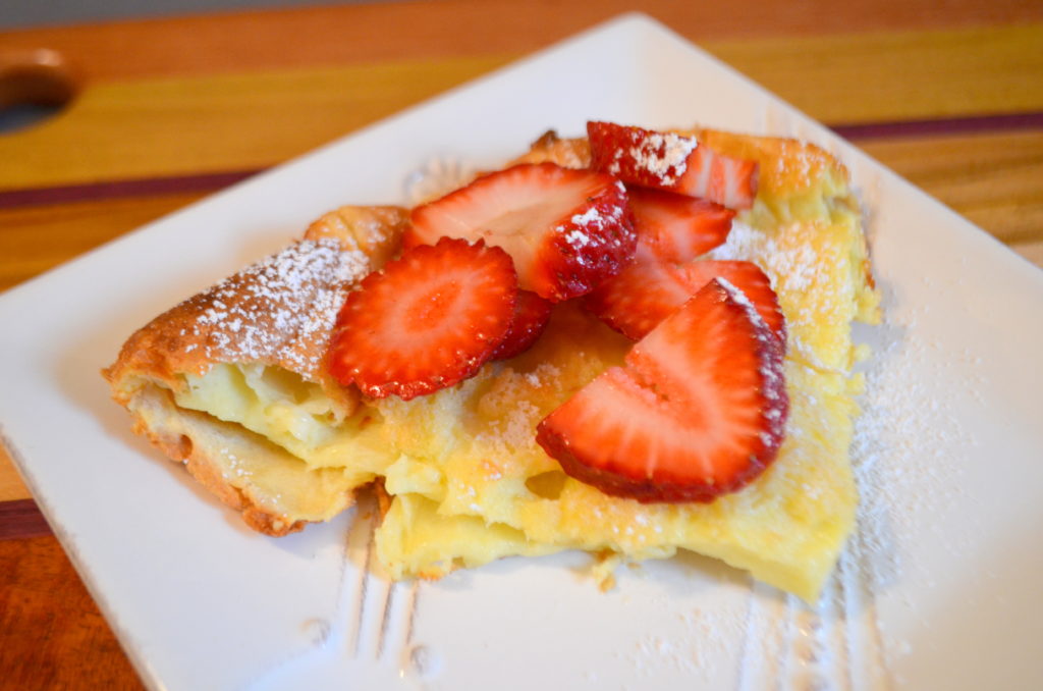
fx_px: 1127
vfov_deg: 34.1
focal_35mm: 39
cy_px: 346
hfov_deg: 49.6
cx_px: 522
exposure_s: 1/30
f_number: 4.2
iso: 800
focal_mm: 26
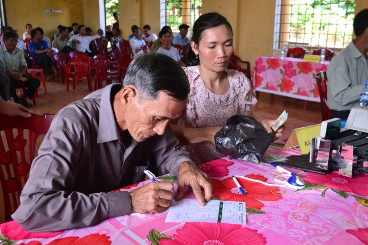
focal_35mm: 37
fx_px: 378
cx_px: 181
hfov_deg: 51.9
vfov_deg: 35.9
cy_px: 121
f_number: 5.6
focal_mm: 24
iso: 1600
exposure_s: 1/250
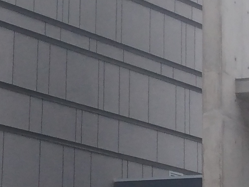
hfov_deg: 11.8
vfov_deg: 8.9
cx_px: -2
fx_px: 1194
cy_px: 91
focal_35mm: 166
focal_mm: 3.46
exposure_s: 1/653
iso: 100
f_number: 2.2
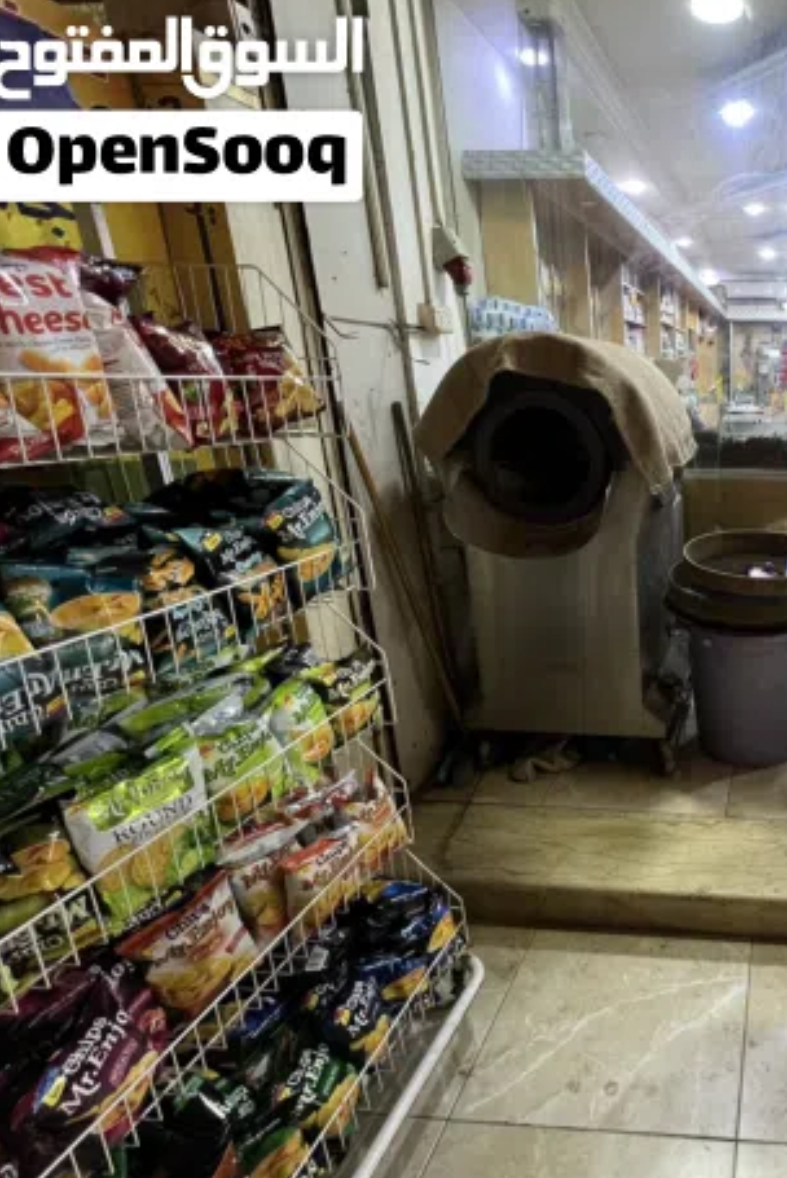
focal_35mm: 19
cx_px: 753
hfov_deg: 53.5
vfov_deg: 86.9
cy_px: 575
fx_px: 622
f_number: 1.8
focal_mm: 1.57
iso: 250
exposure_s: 1/50
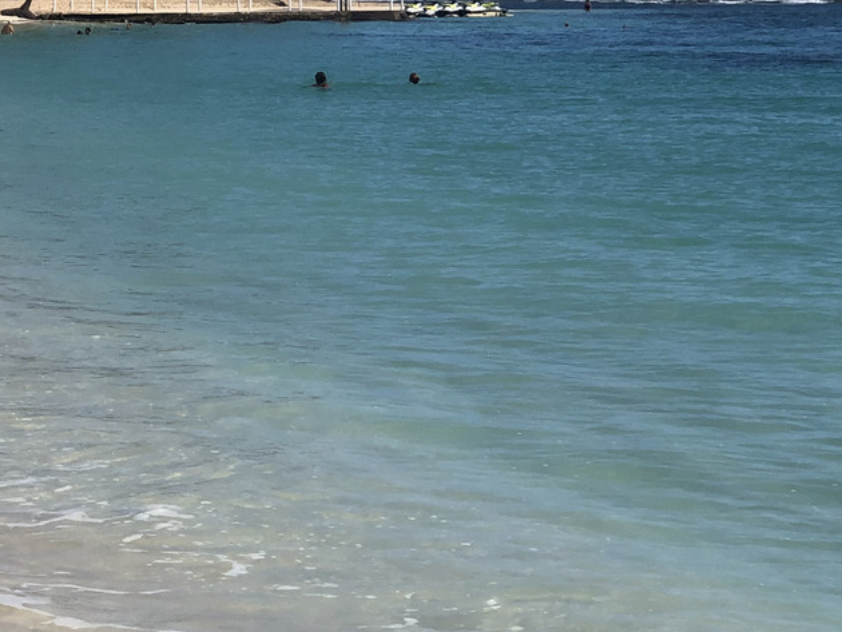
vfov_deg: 11.2
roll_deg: +1.0
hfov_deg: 14.8
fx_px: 3212
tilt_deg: -1.5
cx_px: 57
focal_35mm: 132
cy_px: 37
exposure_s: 1/1779
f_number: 2.4
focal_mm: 6
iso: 16
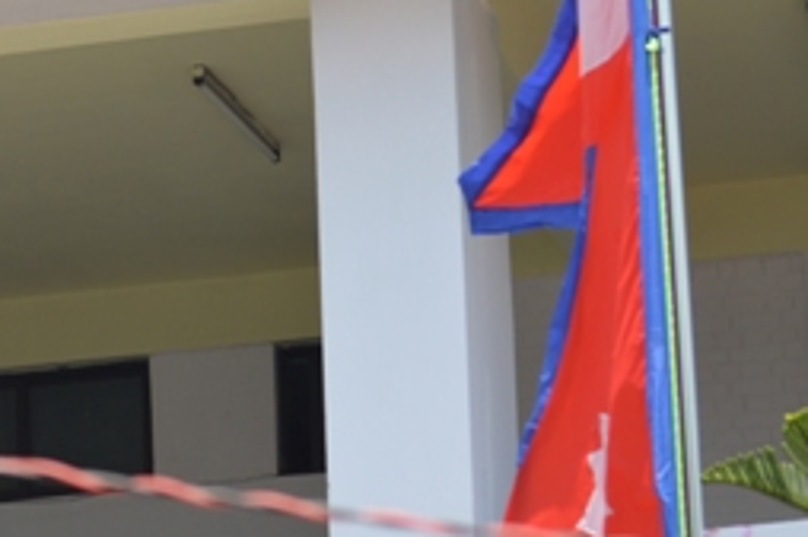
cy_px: 235
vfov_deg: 7.0
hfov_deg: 10.4
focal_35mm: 195
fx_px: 4378
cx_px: -127
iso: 100
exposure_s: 1/250
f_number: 7.1
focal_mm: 55
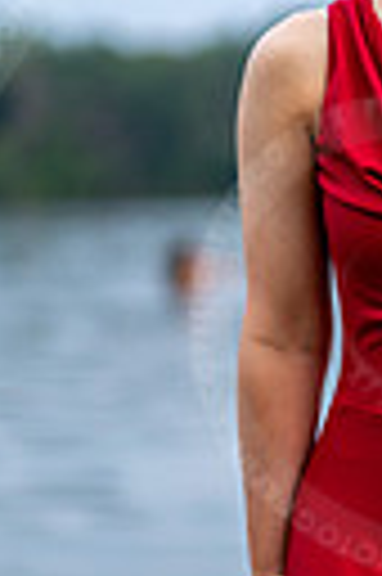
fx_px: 2809
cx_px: 481
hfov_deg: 7.7
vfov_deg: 11.7
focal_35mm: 176
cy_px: 392
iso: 320
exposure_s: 1/640
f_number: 1.2
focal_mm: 50
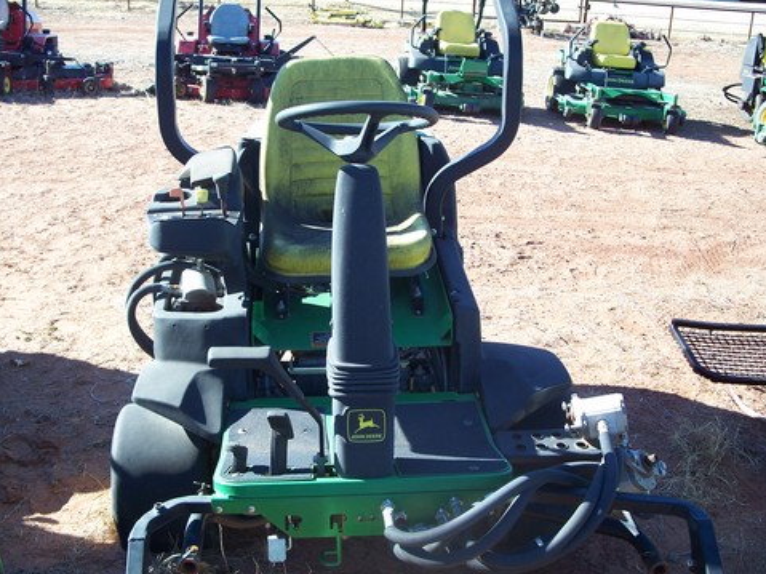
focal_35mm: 42
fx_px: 929
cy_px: 312
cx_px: 357
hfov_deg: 44.8
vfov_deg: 34.3
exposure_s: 1/200
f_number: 2.8
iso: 64
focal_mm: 7.8
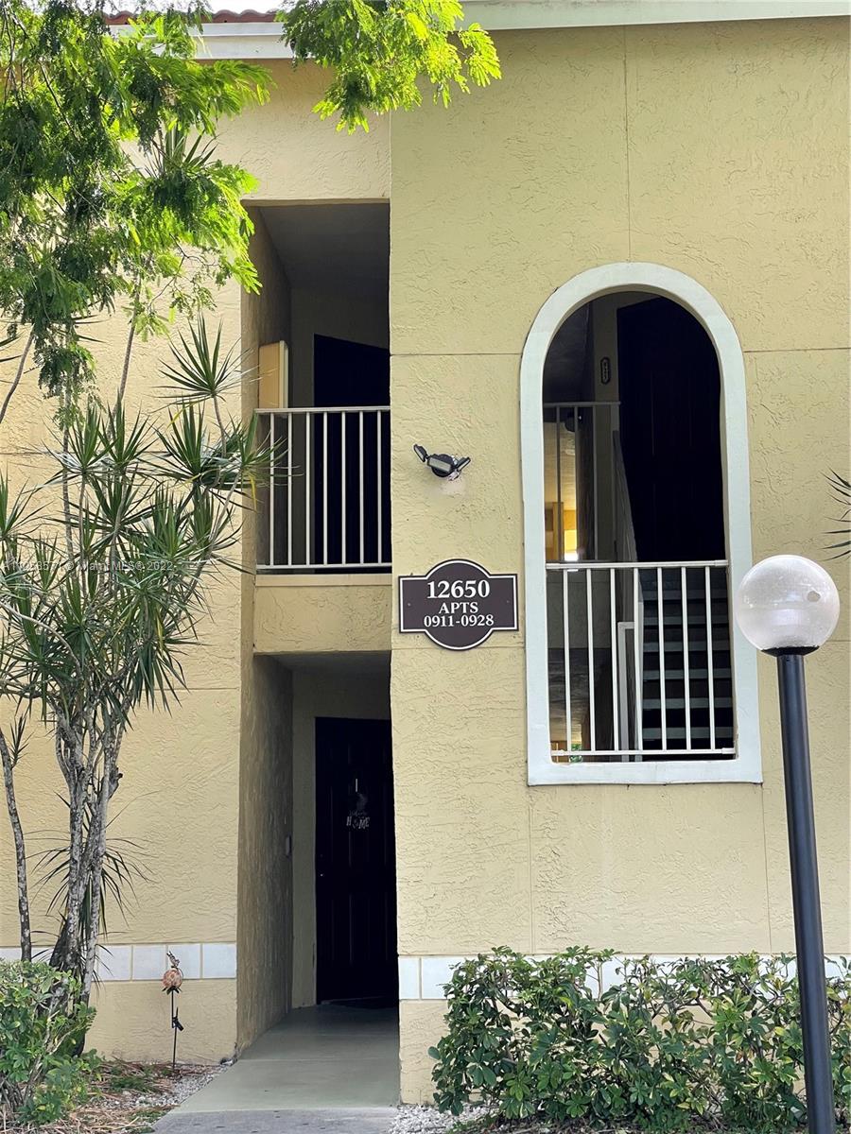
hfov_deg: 22.9
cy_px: 567
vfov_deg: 30.3
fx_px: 2098
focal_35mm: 64
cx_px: 426
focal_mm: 7.5
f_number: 2.2
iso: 40
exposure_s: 1/99
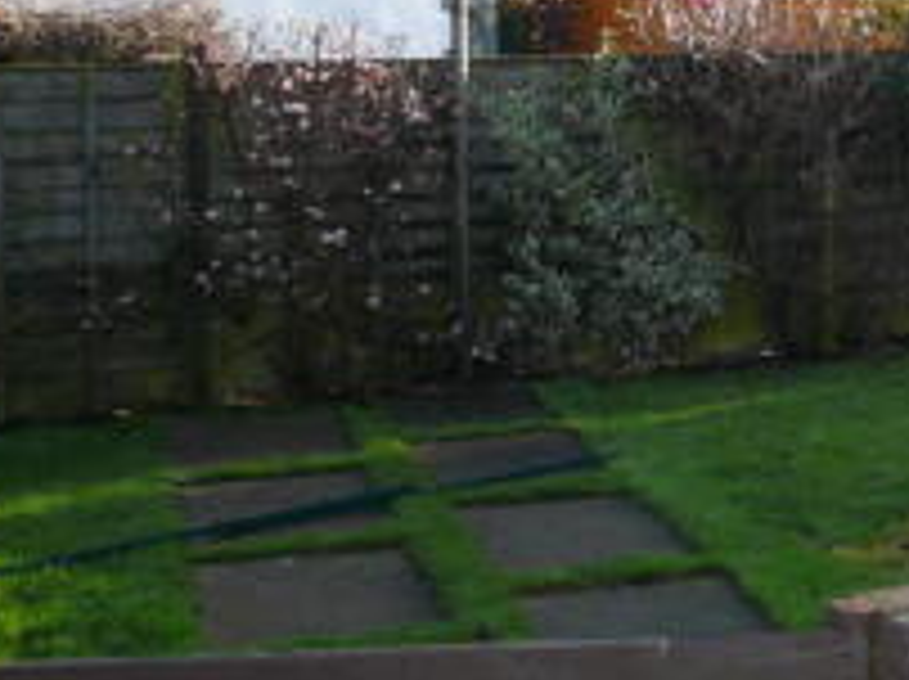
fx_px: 2124
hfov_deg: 21.8
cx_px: 1172
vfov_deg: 17.8
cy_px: 20
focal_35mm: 81
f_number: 2.8
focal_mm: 4.6
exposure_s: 1/250
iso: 100
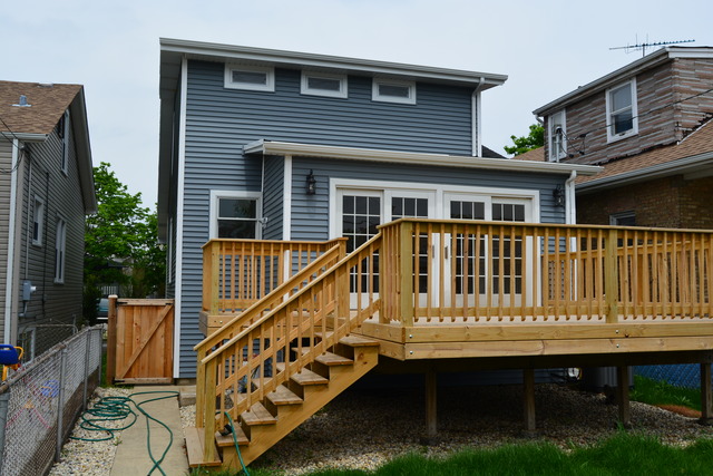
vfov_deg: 38.4
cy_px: 238
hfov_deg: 55.1
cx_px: 356
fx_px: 683
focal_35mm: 34
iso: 200
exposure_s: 1/400
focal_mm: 23
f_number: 11
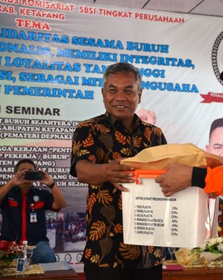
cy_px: 140
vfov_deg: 27.5
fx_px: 570
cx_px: 186
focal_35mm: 69
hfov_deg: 21.8
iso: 400
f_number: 4
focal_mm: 32
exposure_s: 1/60
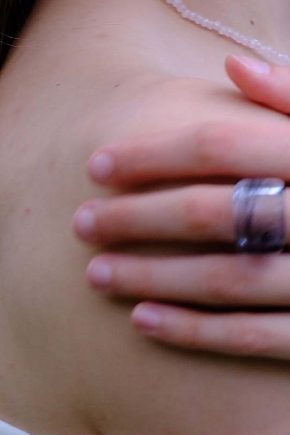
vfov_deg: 5.9
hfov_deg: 3.9
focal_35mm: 351
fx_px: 4243
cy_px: 144
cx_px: 358
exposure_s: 1/38
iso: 320
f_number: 4.8
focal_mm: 50
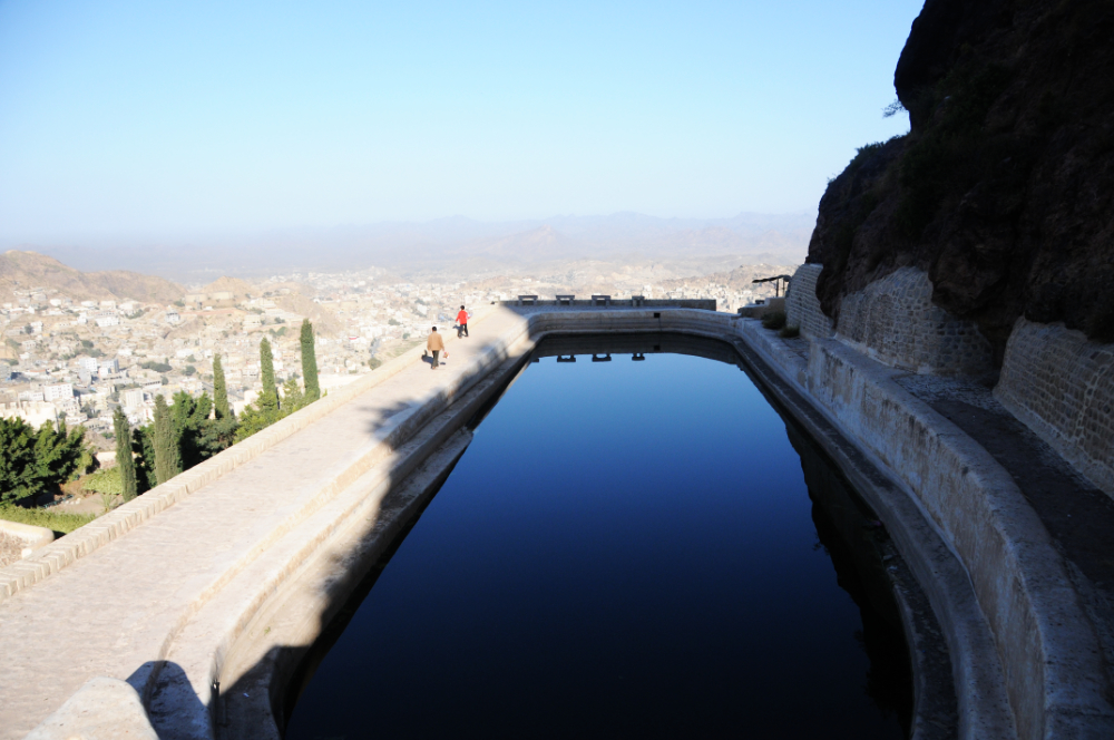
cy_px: 370
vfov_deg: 47.8
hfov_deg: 67.4
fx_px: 834
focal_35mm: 27
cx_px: 557
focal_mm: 18
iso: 400
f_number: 5.6
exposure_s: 1/2000
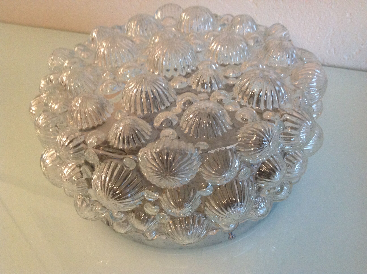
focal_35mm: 35
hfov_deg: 52.7
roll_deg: +6.3
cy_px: 137
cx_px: 184
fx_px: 371
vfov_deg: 40.6
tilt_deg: -41.8
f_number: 2.4
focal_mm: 4.28
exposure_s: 1/17
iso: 320
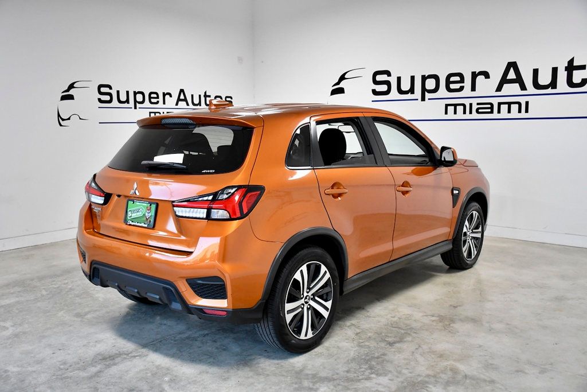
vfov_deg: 38.9
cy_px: 196
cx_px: 294
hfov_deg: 55.8
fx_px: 554
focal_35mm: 34
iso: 2500
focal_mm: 23
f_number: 3.8
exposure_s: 1/800
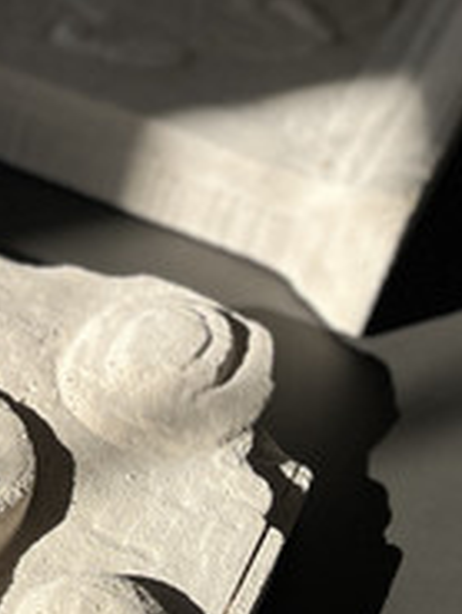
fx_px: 1795
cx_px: -156
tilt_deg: -41.1
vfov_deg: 19.4
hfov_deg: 14.0
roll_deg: -8.2
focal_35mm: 101
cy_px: 259
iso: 50
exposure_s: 1/3876
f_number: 1.6
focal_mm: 5.1
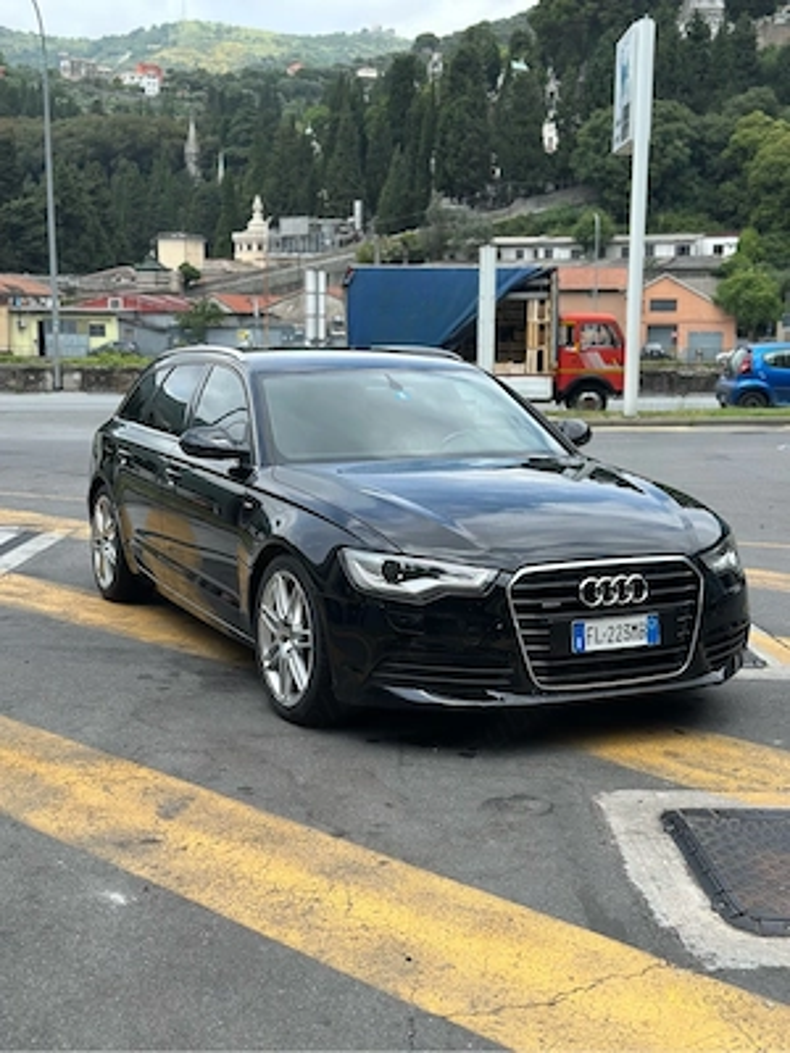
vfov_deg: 39.7
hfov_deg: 30.3
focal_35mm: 48
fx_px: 1461
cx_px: 395
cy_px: 526
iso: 80
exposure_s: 1/2732
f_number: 1.78
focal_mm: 6.86
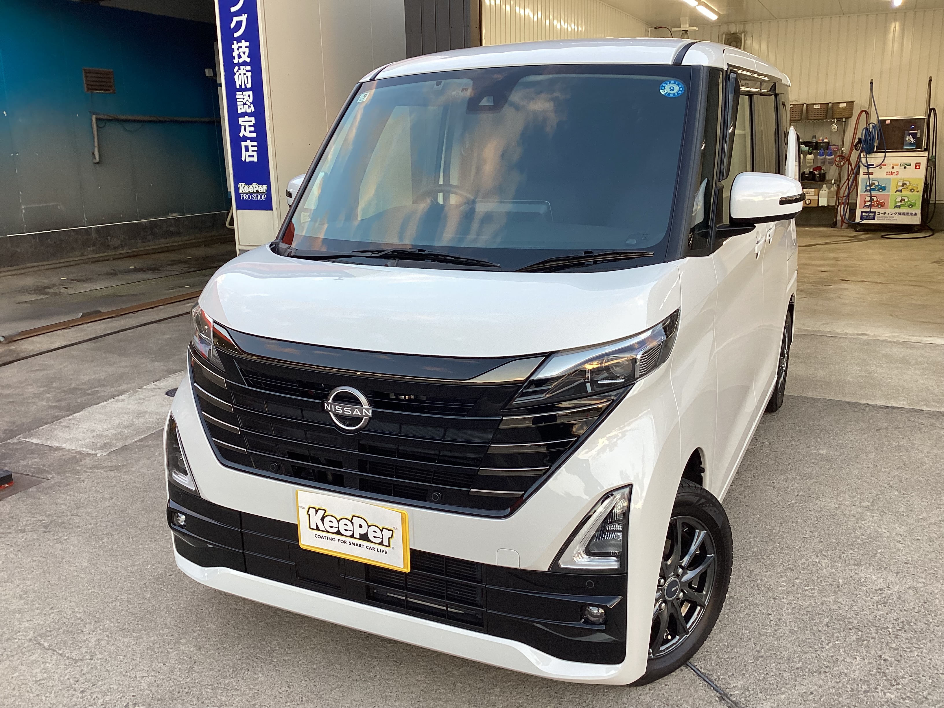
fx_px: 845
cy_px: 354
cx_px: 472
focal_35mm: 31
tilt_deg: -14.8
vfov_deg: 45.4
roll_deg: +1.3
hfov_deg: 58.4
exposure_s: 1/100
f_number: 2.4
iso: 64
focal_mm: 3.3
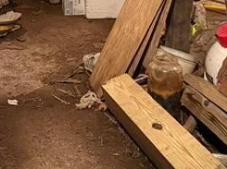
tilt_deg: -16.7
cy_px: 16
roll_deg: +1.1
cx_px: 15
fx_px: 550
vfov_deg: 17.3
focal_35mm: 84
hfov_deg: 22.6
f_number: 1.78
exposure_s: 1/40
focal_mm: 6.76
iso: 800
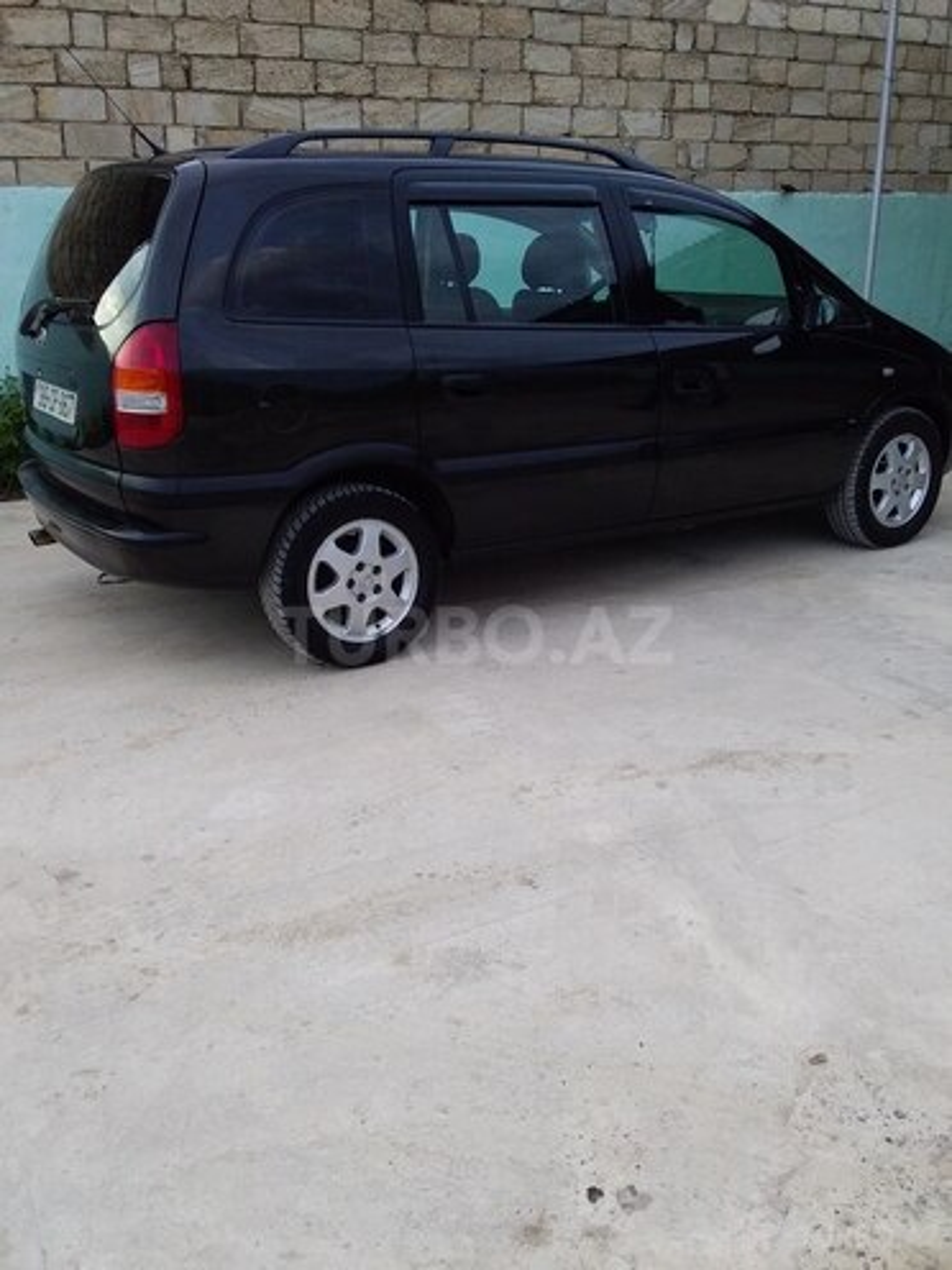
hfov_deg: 45.4
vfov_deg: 58.4
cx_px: 476
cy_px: 635
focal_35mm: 31
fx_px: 1137
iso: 40
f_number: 2.2
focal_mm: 3.3
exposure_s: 1/121
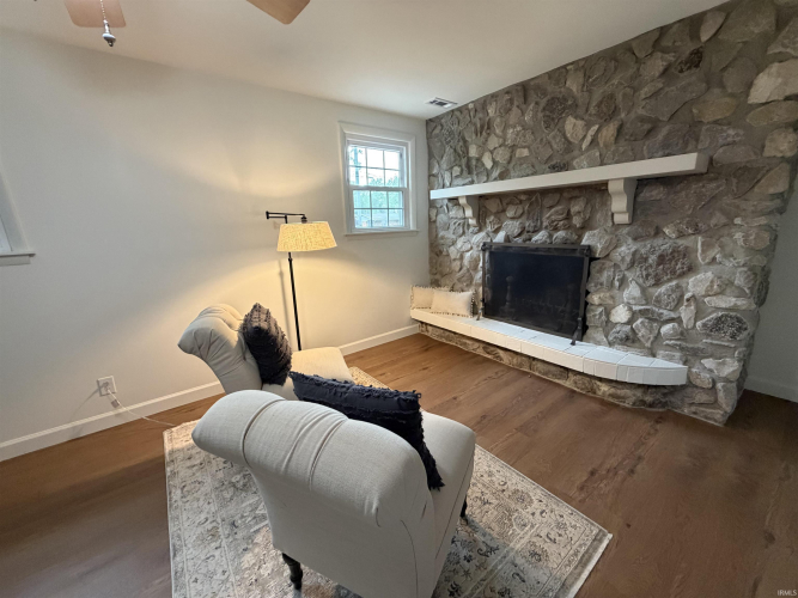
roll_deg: +2.1
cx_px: 399
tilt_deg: -13.3
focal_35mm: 14
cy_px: 299
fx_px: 323
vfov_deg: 85.7
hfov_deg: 102.1
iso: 500
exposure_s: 1/60
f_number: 2.2
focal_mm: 2.22
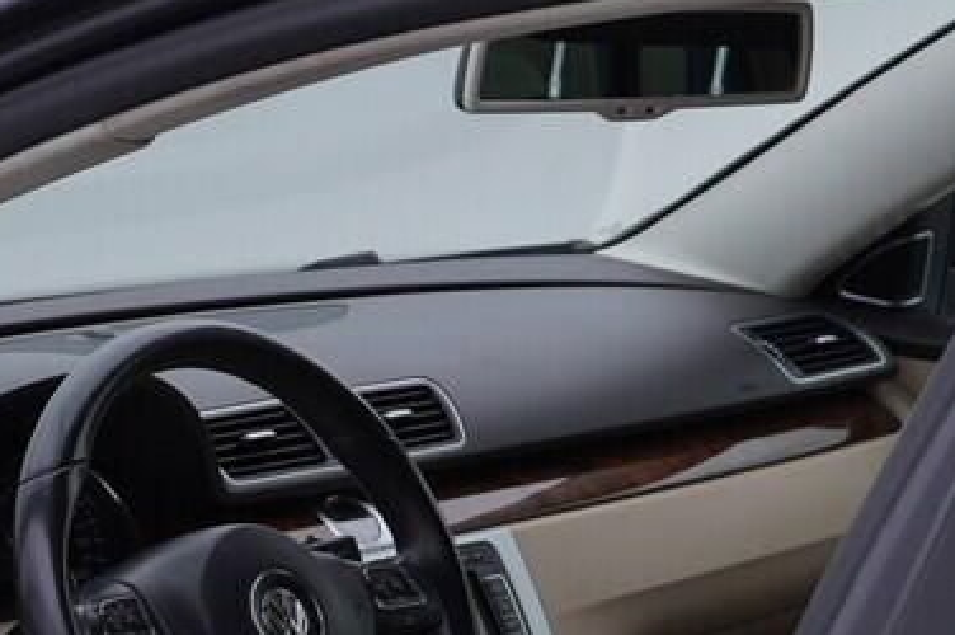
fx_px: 3658
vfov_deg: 9.7
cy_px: 823
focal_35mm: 138
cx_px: -800
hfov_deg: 13.3
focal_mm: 24
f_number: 4
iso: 125
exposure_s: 1/80
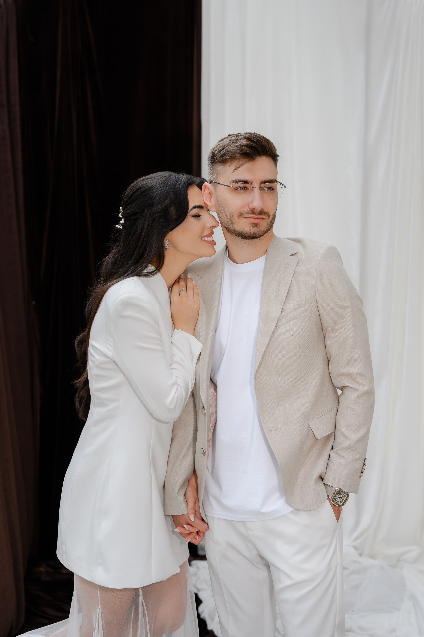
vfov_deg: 39.6
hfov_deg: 27.0
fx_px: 885
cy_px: 318
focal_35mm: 50
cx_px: 212
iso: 160
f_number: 2.8
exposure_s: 1/500
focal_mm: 50
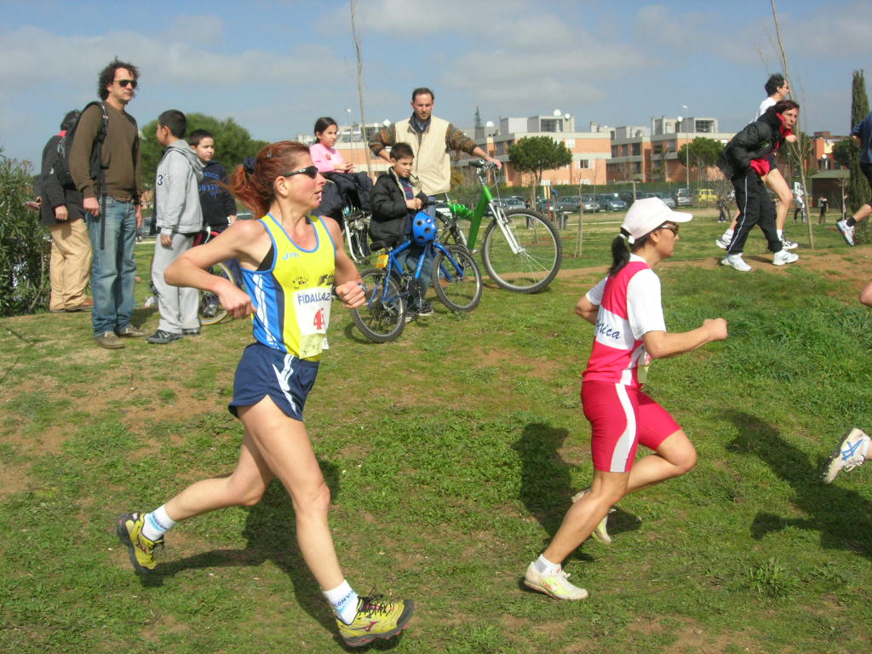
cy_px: 327
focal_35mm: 38
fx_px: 957
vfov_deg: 37.7
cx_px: 436
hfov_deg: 49.0
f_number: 4.8
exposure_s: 1/1645
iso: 200
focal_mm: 7.8
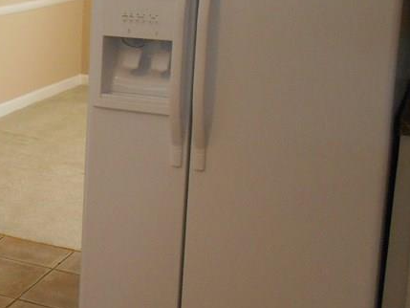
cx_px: -55
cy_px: 69
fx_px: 877
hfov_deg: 24.3
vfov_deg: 19.7
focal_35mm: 74
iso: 450
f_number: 3.6
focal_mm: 5.5
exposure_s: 1/25
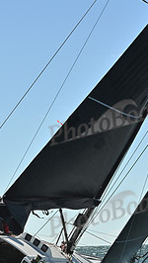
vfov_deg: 13.2
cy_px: 277
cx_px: -2
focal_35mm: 160
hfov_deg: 7.6
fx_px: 1114
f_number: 9
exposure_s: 1/1250
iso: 320
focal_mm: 70
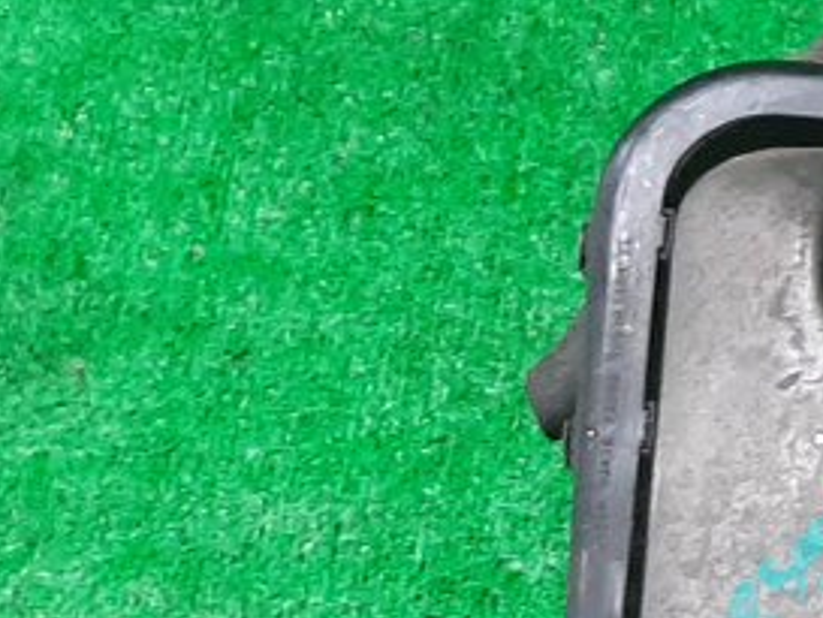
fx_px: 3259
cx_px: 1821
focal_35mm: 137
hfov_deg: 12.2
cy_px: 657
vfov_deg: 10.7
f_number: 1.7
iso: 200
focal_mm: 3.93
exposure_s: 1/50
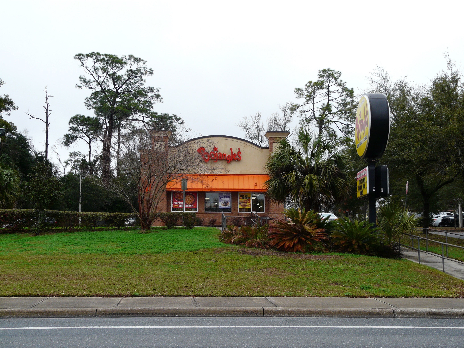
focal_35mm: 44
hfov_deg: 42.9
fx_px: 590
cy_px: 174
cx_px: 232
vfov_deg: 32.9
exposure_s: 1/250
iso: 100
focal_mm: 7.2
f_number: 4
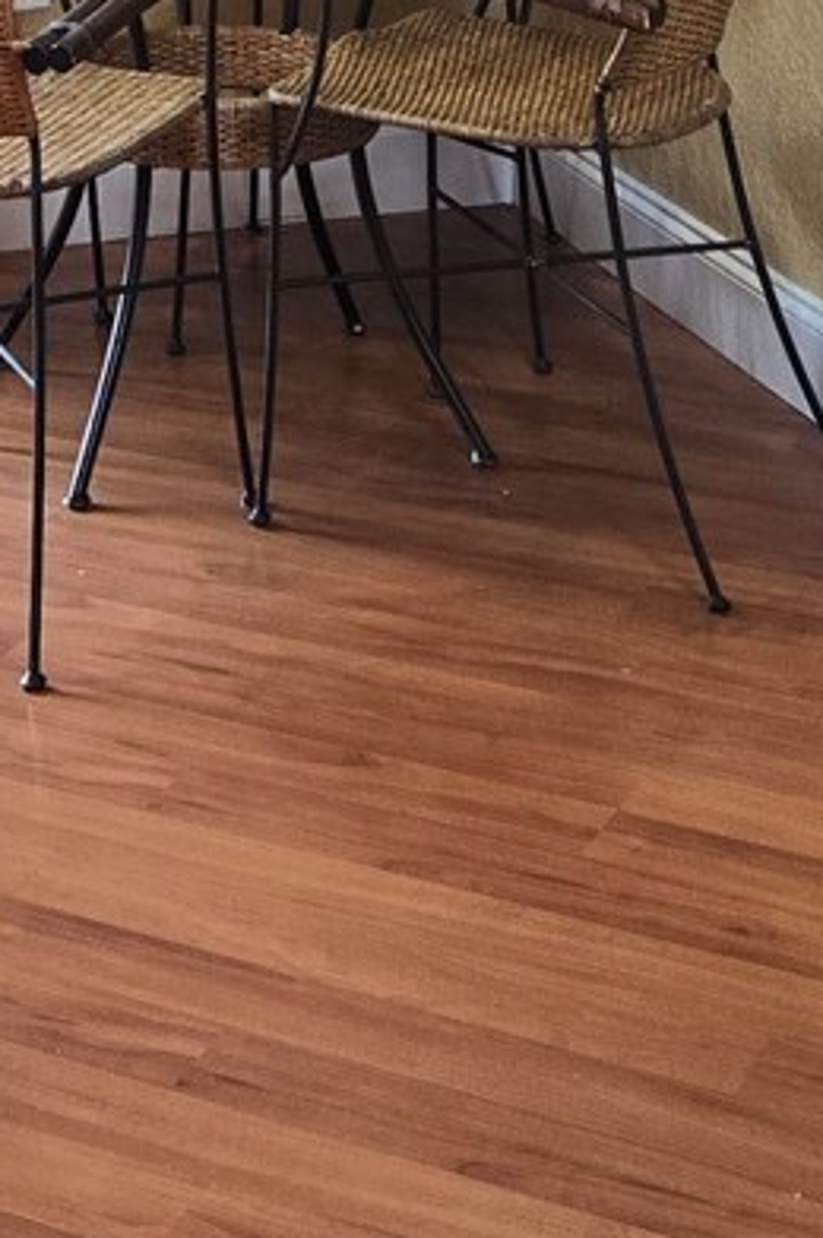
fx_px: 3366
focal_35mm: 98
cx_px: -13
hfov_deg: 13.7
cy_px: -868
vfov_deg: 17.6
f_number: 1.8
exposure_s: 1/120
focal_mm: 5.4
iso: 125
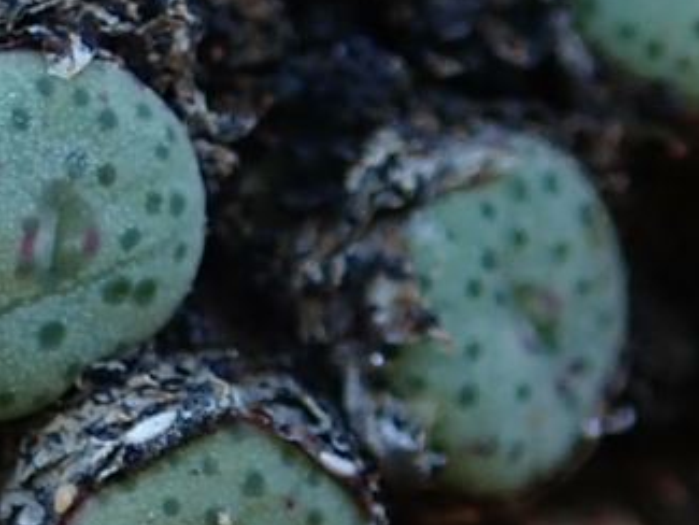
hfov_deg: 9.9
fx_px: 3979
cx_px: -157
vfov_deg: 7.5
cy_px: -86
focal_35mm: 197
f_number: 2.4
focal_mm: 5.87
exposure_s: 1/125
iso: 160
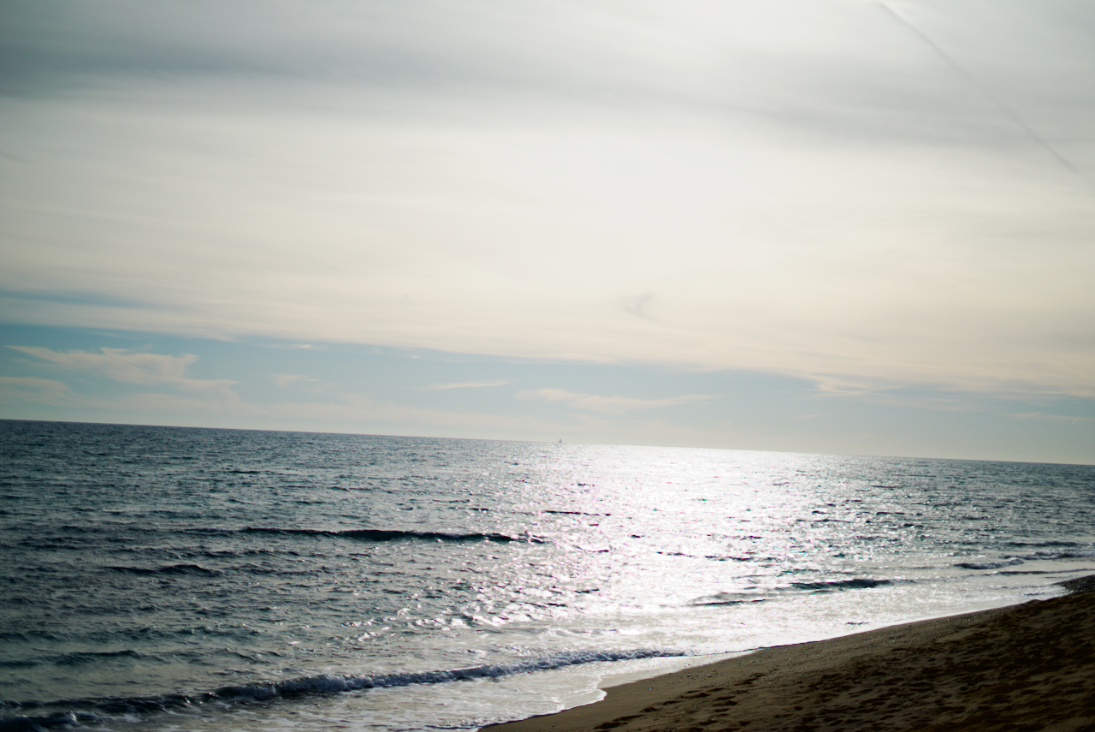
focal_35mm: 50
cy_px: 366
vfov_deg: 27.0
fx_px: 1522
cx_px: 548
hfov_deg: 39.6
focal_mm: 50
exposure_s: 1/8000
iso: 100
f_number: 1.8
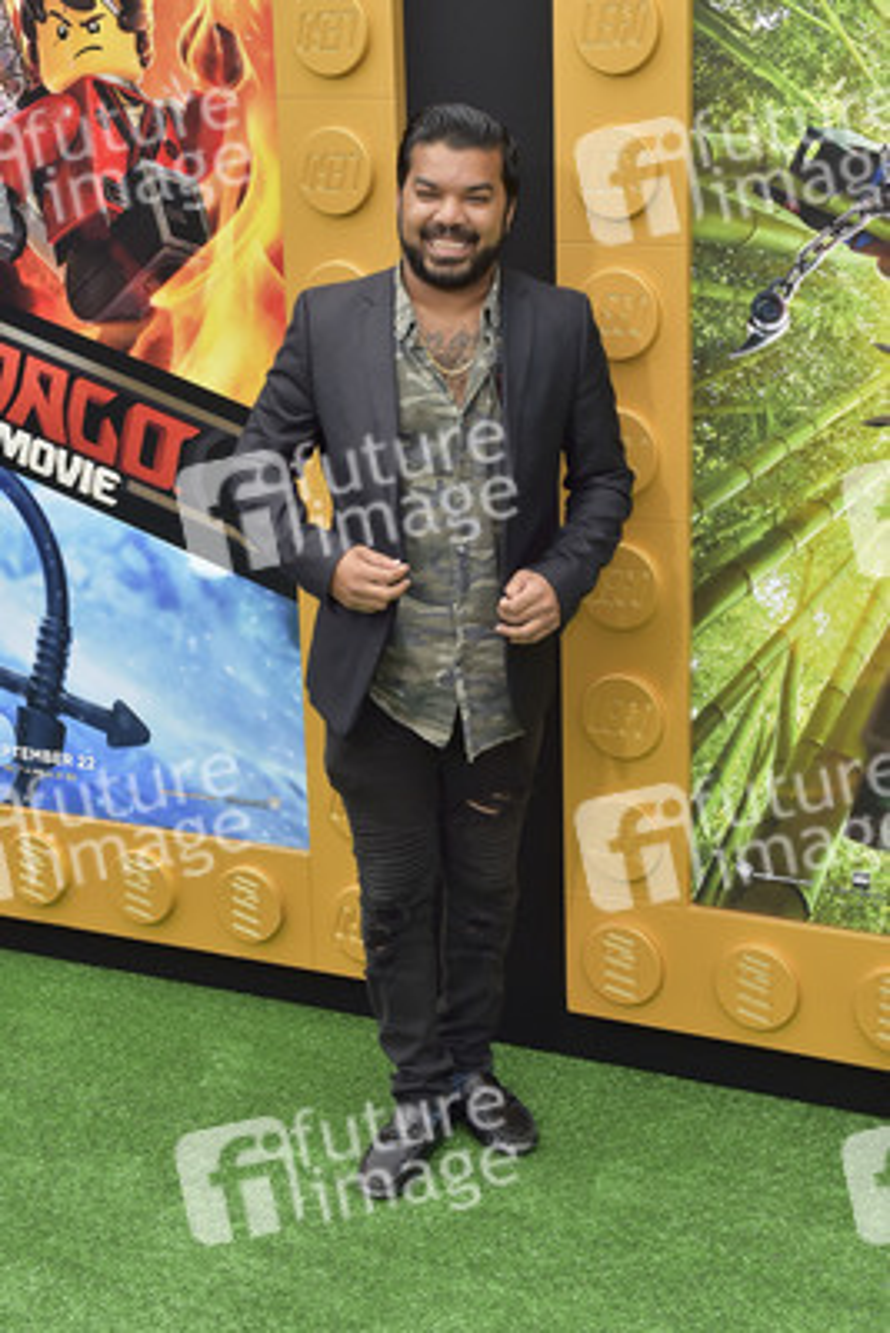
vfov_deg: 39.6
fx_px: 1852
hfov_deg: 27.0
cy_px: 666
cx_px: 445
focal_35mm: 50
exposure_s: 1/320
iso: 400
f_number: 6.3
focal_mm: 50
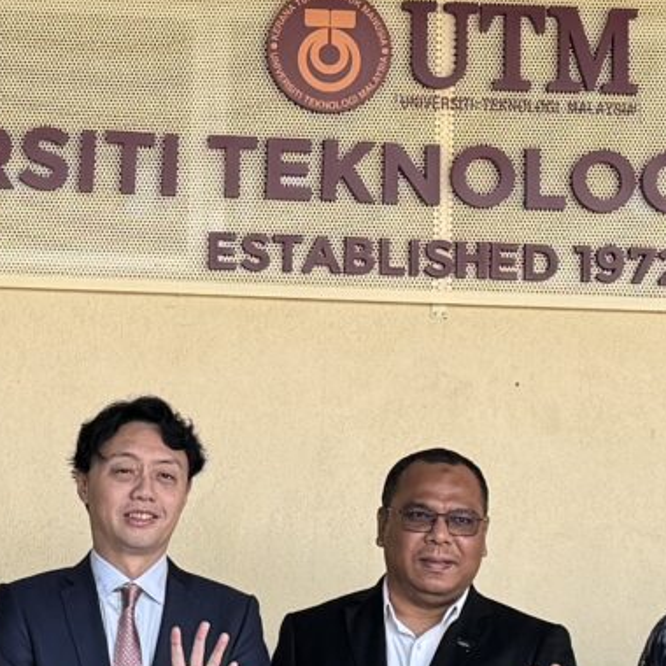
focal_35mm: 143
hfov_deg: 12.2
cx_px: 228
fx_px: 3113
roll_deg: -1.4
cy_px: 240
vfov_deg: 12.2
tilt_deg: +8.3
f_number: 1.78
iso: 64
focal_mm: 6.76
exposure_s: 1/245
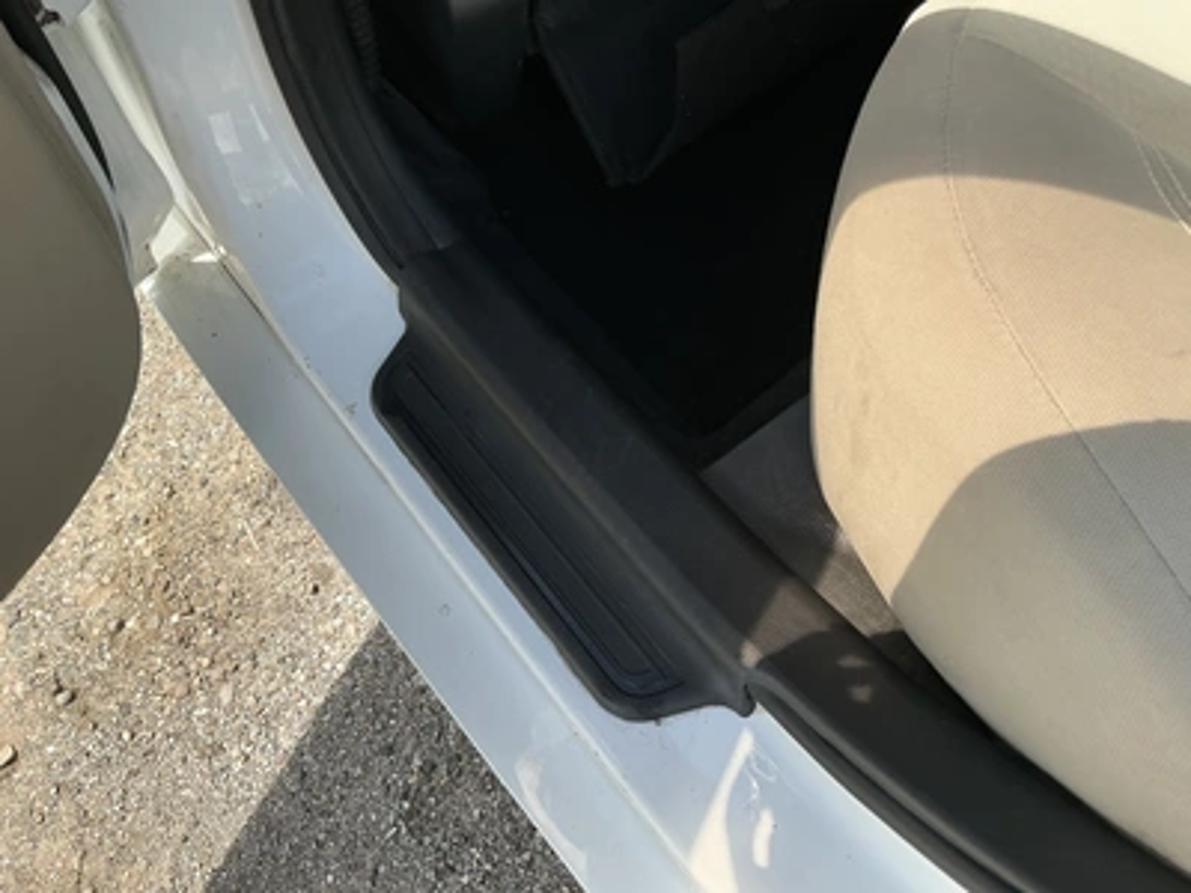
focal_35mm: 28
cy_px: 446
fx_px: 963
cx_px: 596
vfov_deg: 49.7
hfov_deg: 63.4
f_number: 1.8
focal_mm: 3
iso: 25
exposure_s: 1/314
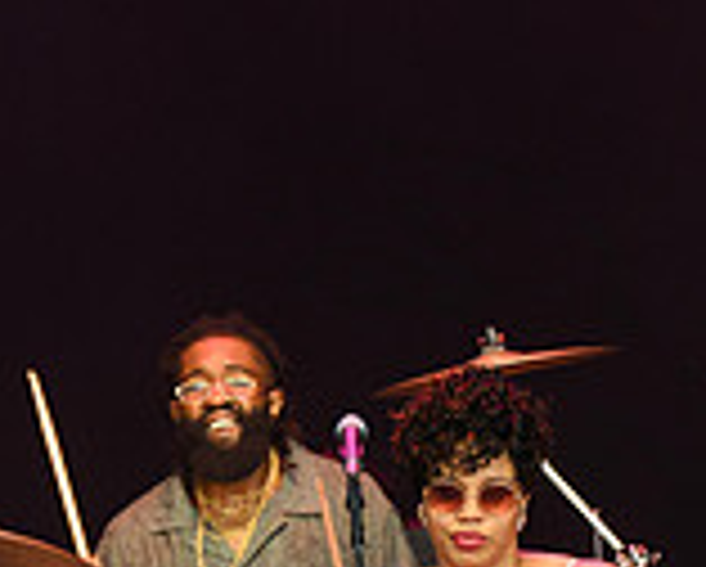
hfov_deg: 2.4
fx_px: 16841
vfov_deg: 1.9
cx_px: 162
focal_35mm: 805
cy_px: 756
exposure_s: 1/250
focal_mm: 200
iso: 1600
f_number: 4
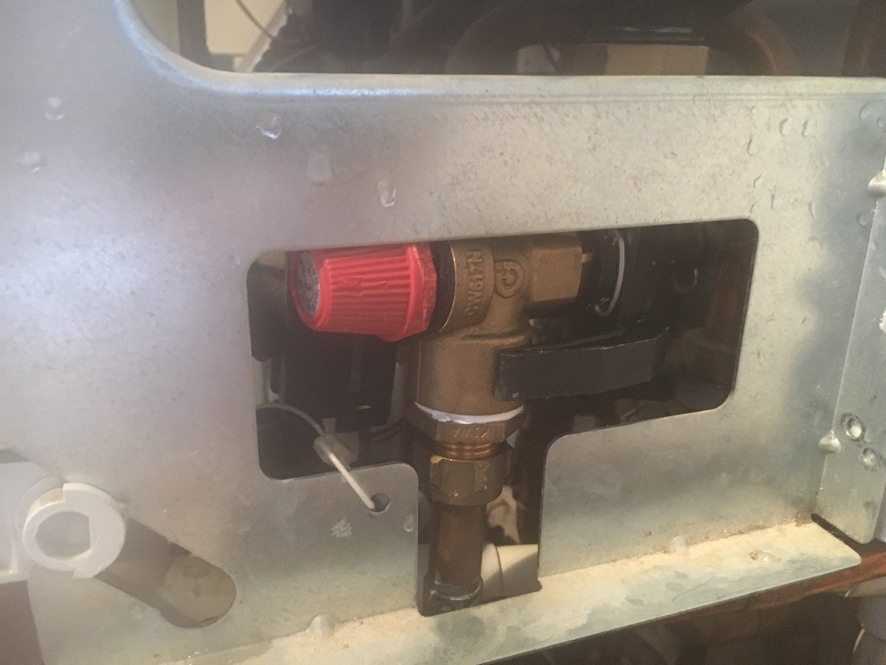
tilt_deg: -19.5
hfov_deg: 61.7
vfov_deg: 48.2
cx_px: 443
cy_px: 332
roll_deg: -2.8
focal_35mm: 29
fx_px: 742
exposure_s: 1/17
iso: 400
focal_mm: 4.15
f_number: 2.2
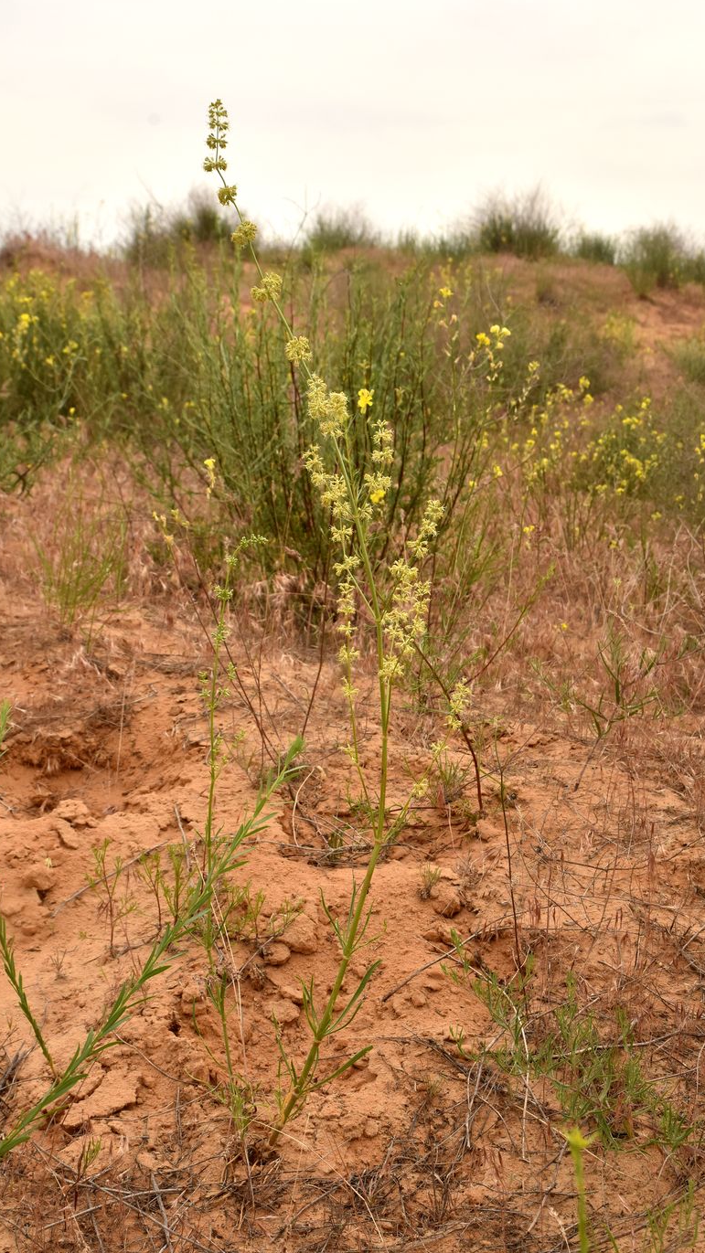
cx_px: 374
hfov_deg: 25.7
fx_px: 1547
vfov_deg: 44.1
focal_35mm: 47
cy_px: 621
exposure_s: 1/500
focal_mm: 29
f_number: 11
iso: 250
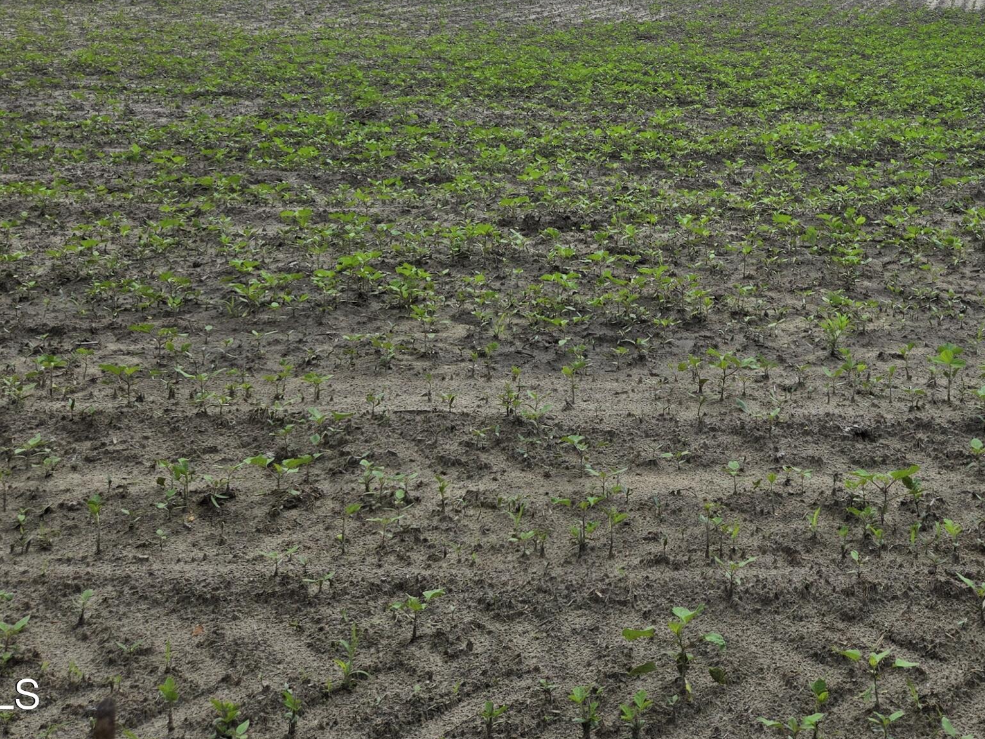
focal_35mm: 45
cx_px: 696
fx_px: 1281
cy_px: 38
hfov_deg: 41.2
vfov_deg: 30.4
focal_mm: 5.4
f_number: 1.8
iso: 25
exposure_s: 1/2099
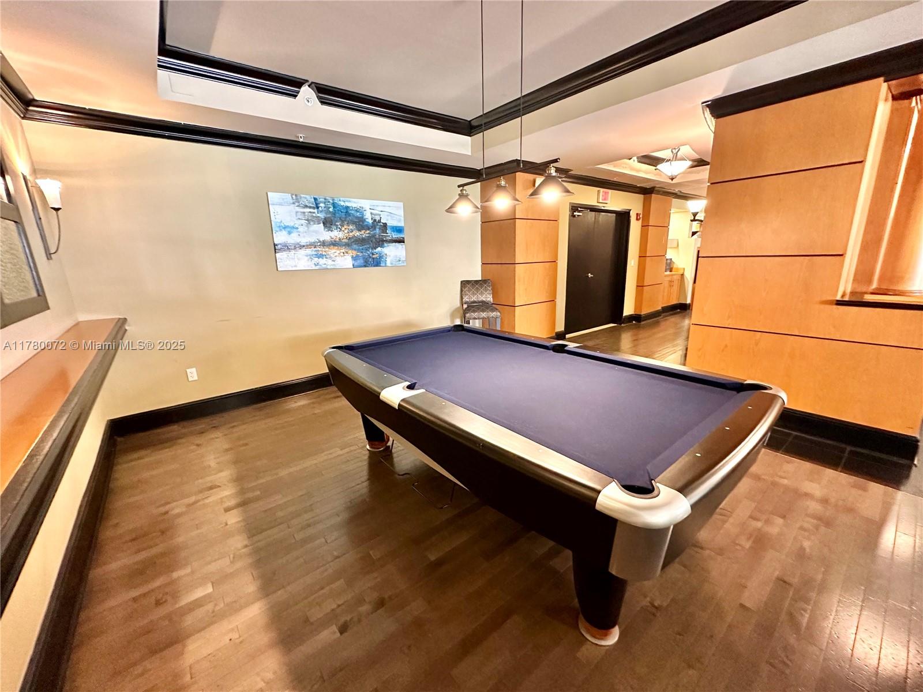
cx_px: 462
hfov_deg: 102.1
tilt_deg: -14.1
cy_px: 346
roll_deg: +1.1
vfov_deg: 85.7
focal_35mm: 14
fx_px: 373
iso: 640
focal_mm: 2.22
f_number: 2.2
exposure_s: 1/60
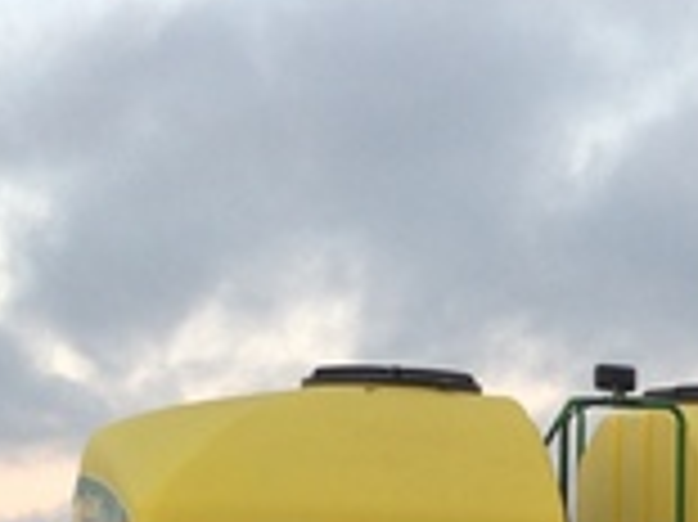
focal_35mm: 116
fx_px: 2337
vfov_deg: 12.3
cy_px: 706
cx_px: 829
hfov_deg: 16.3
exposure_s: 1/60
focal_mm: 4.13
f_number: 2.4
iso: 64
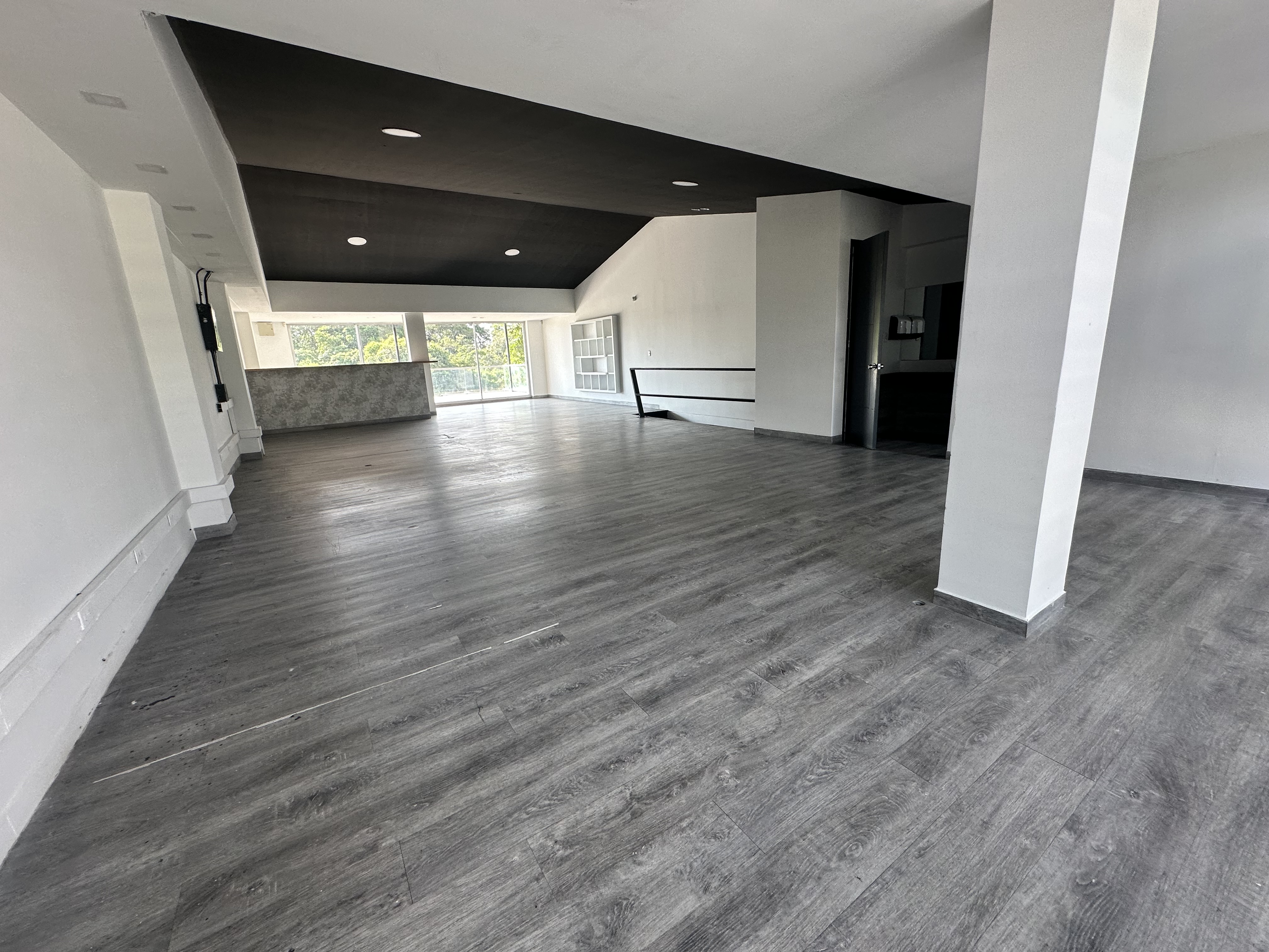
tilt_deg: -9.6
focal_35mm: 14
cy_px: 476
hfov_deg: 102.1
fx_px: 513
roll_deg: +4.2
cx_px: 634
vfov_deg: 85.7
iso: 64
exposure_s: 1/99
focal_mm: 2.22
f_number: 2.2
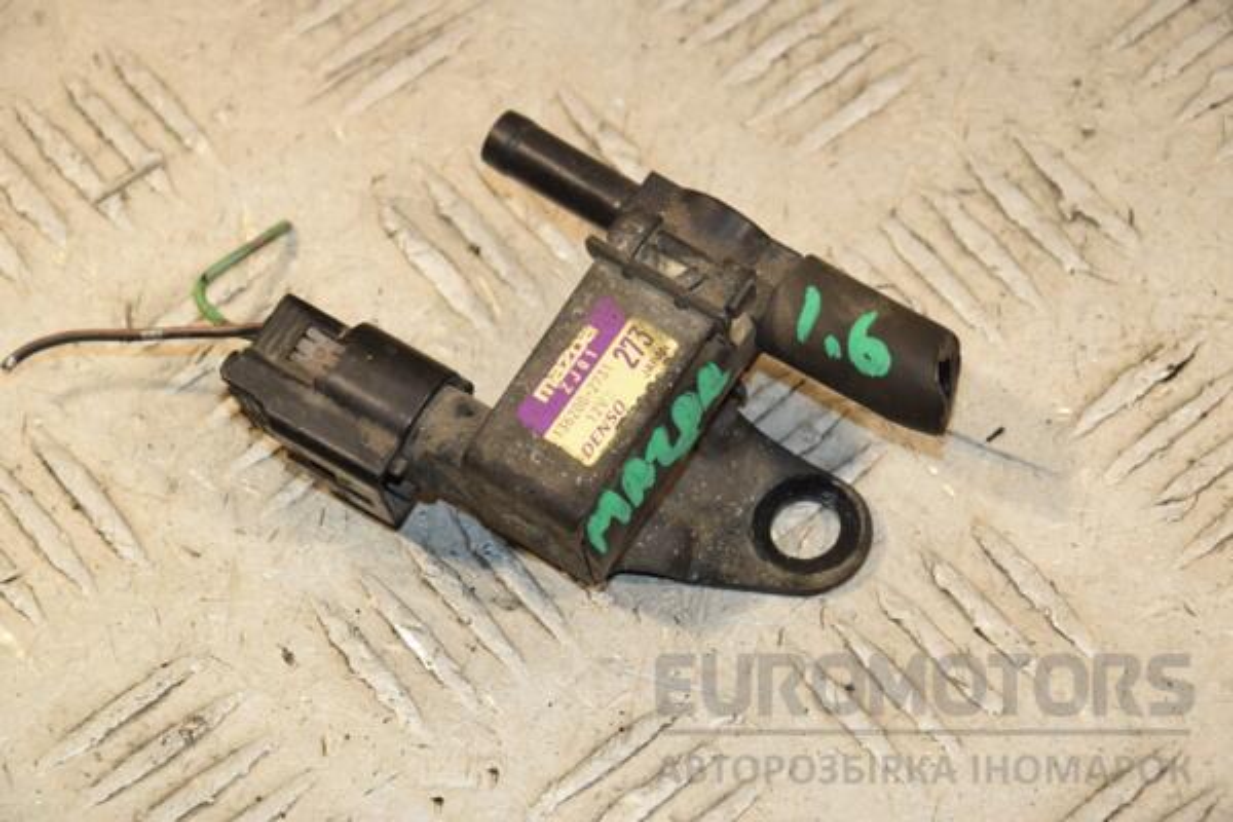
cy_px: 411
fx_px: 5394
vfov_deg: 8.7
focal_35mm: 158
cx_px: 616
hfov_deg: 13.0
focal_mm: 105
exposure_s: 1/200
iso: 800
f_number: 9
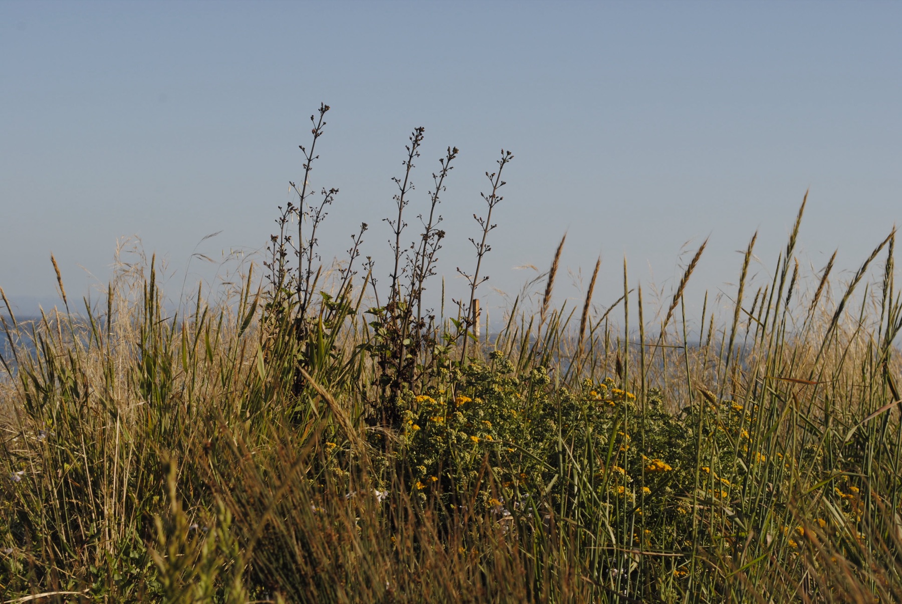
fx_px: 2070
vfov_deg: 16.6
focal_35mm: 82
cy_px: 302
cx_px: 451
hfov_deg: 24.6
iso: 200
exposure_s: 1/320
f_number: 9
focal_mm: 55
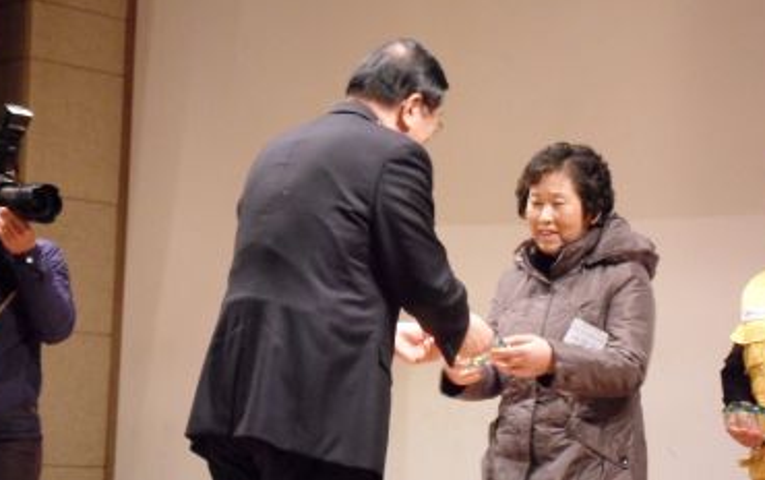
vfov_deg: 12.7
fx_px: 2149
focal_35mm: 103
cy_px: 261
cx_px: 382
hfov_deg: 20.2
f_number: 5.7
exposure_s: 1/20
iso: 800
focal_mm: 16.1
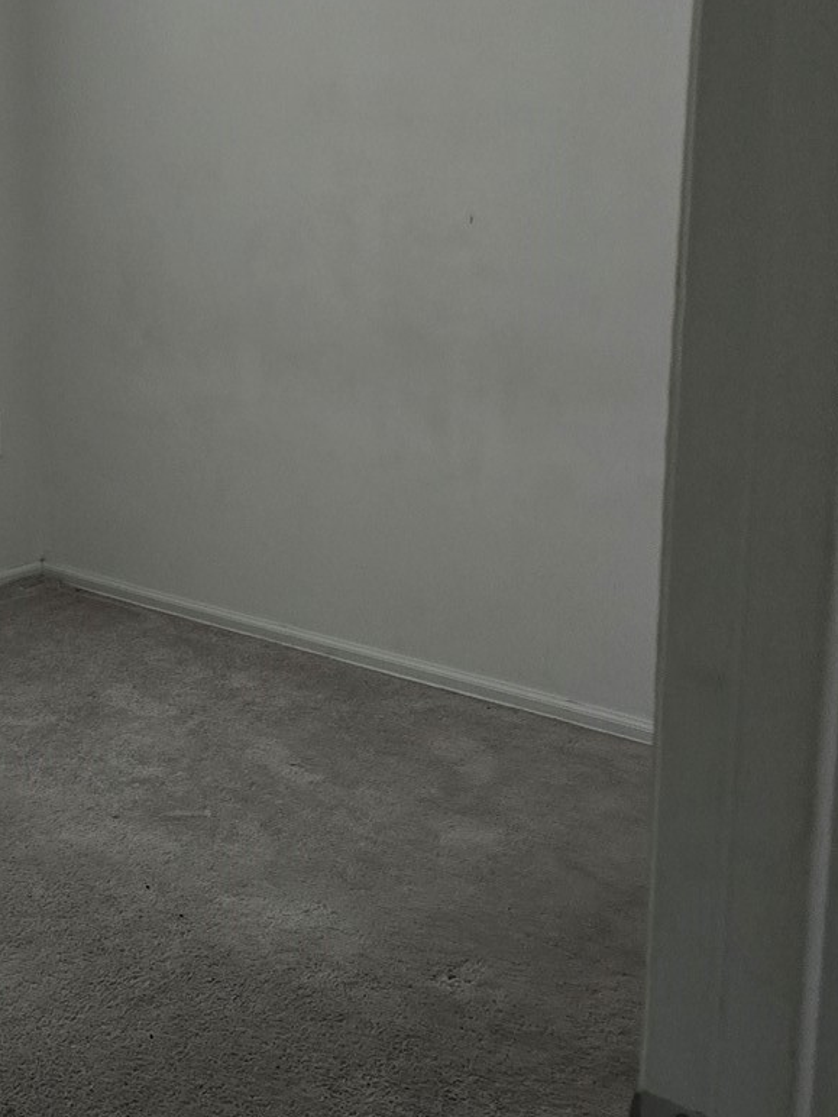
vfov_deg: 31.7
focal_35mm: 61
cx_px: 10
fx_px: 1969
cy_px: 495
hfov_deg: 23.1
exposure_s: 1/60
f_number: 1.7
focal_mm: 6.3
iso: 640
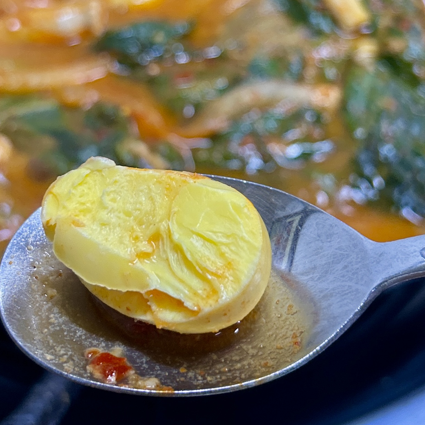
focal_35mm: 38
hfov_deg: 43.8
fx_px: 528
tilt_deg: -46.9
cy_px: 252
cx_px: 193
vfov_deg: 43.7
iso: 125
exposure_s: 1/60
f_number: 1.5
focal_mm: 5.7
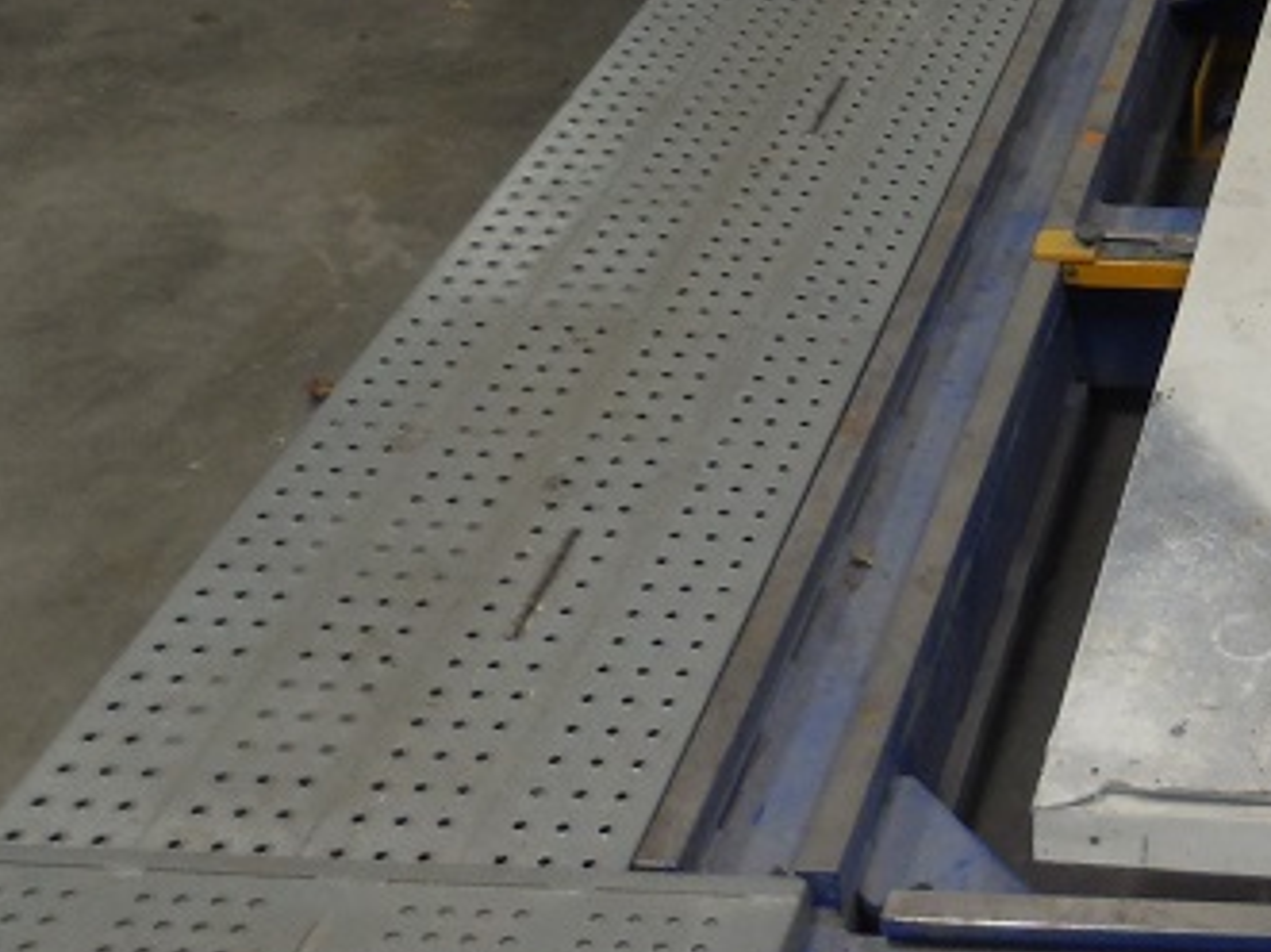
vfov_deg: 20.6
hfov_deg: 25.6
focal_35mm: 68
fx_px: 2496
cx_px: 1524
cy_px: -90
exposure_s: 1/30
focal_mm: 4.5
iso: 160
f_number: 3.1
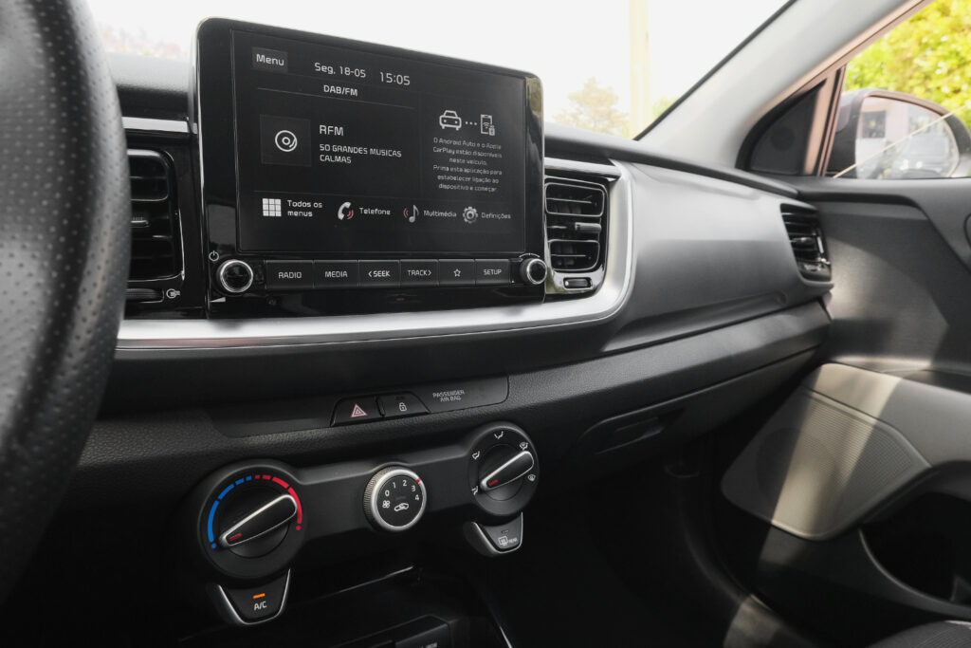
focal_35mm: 26
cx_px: 486
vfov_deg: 49.6
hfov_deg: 69.4
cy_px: 324
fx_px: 701
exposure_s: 1/125
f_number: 9
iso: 2000
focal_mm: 17
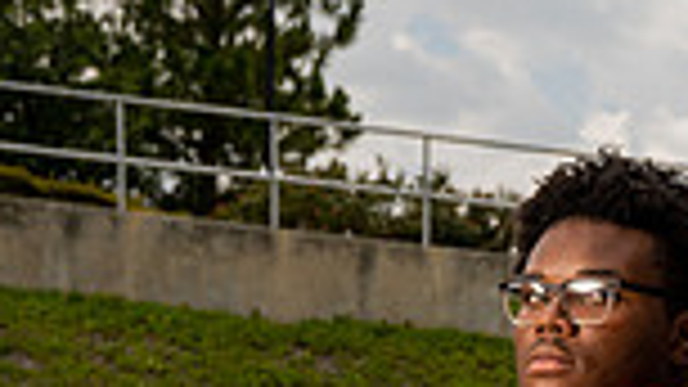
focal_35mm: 126
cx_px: 558
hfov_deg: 16.9
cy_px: 954
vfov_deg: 8.7
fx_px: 2298
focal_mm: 41
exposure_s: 1/200
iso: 50
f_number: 6.3
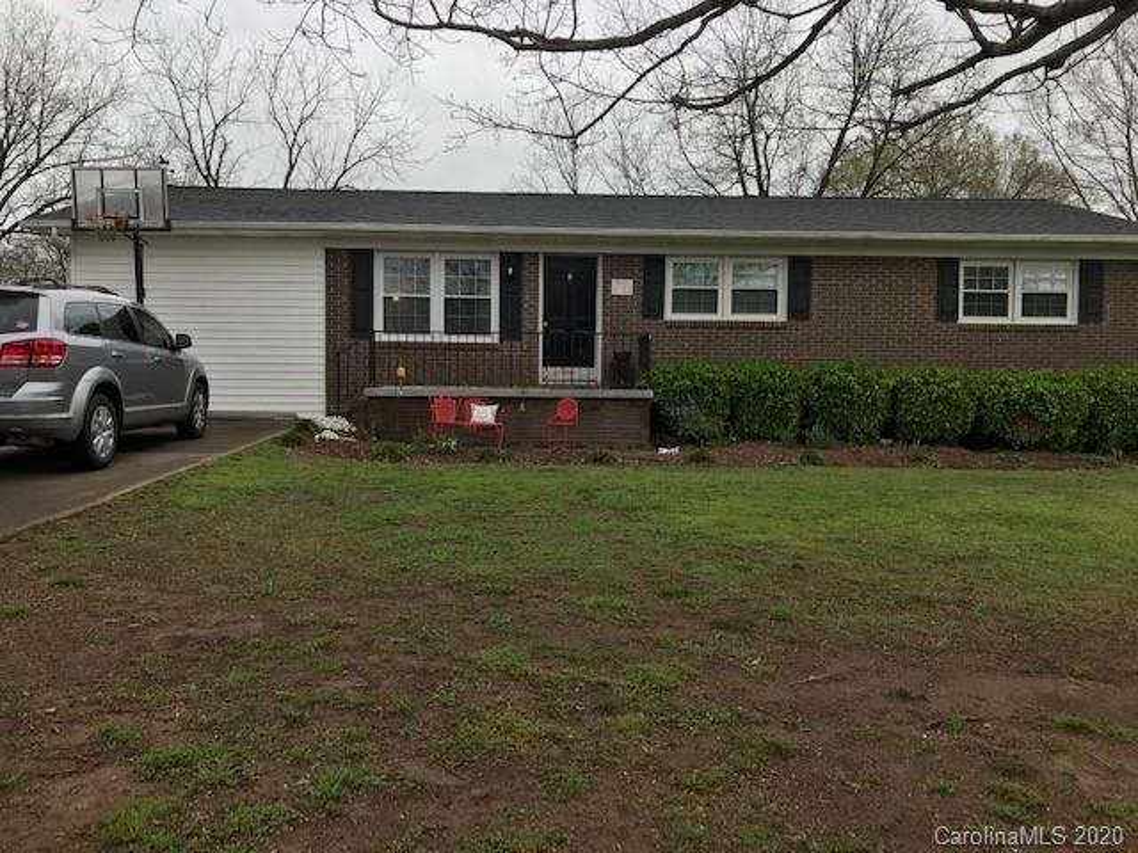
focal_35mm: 28
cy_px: 426
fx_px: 920
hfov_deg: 63.4
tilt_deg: -0.6
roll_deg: -0.4
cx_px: 569
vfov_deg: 49.7
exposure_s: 1/418
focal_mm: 3.99
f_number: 1.8
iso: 20
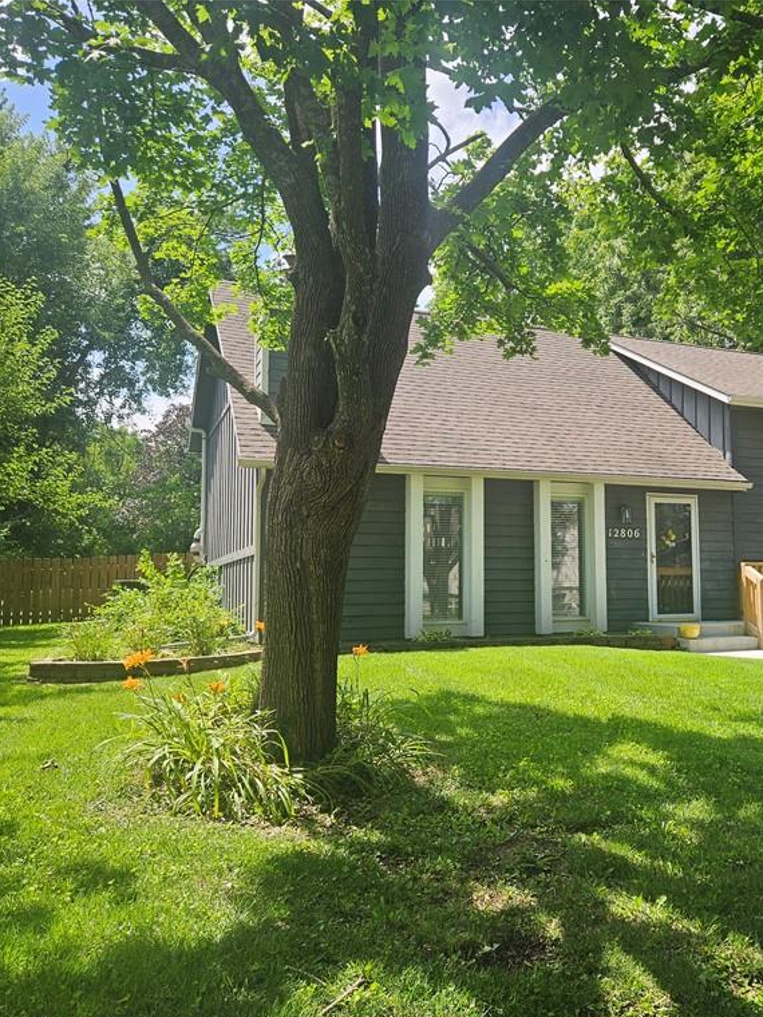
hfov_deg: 44.0
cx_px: 566
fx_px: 911
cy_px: 513
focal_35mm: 31
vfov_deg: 58.4
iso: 25
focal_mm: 5.4
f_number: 1.8
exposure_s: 1/726
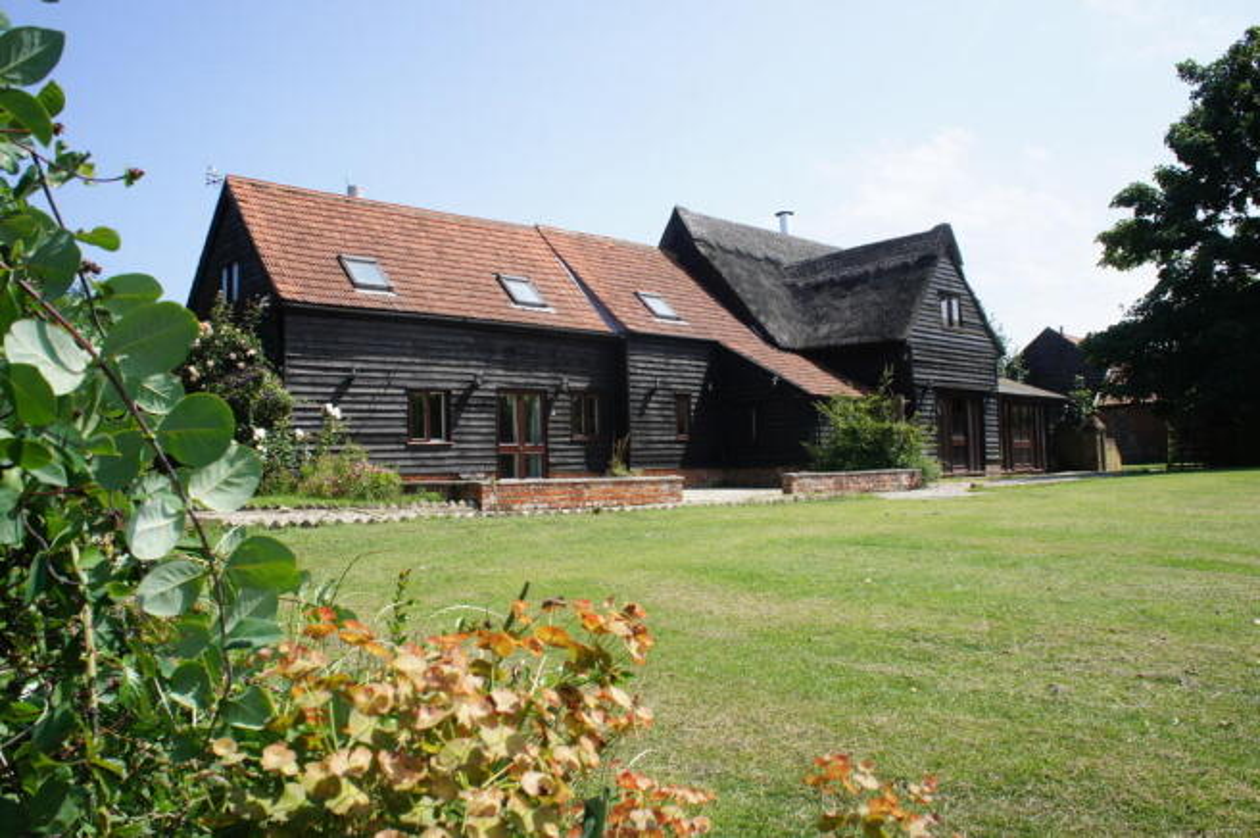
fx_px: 944
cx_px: 630
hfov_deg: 67.4
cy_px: 419
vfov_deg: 47.8
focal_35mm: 27
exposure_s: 1/160
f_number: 11
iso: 200
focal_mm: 18
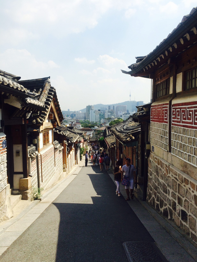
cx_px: 98
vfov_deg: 61.7
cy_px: 131
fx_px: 220
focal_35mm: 29
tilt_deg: -4.4
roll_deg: +2.5
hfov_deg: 48.2
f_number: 2.2
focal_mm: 4.15
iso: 32
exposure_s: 1/2933
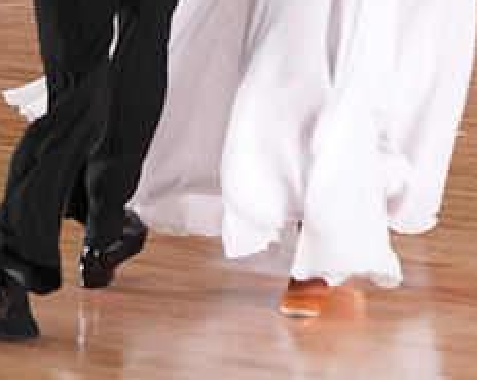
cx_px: 192
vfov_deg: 5.0
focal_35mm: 308
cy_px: -203
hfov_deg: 6.3
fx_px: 4343
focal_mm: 131
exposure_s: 1/200
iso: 3200
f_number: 5.6
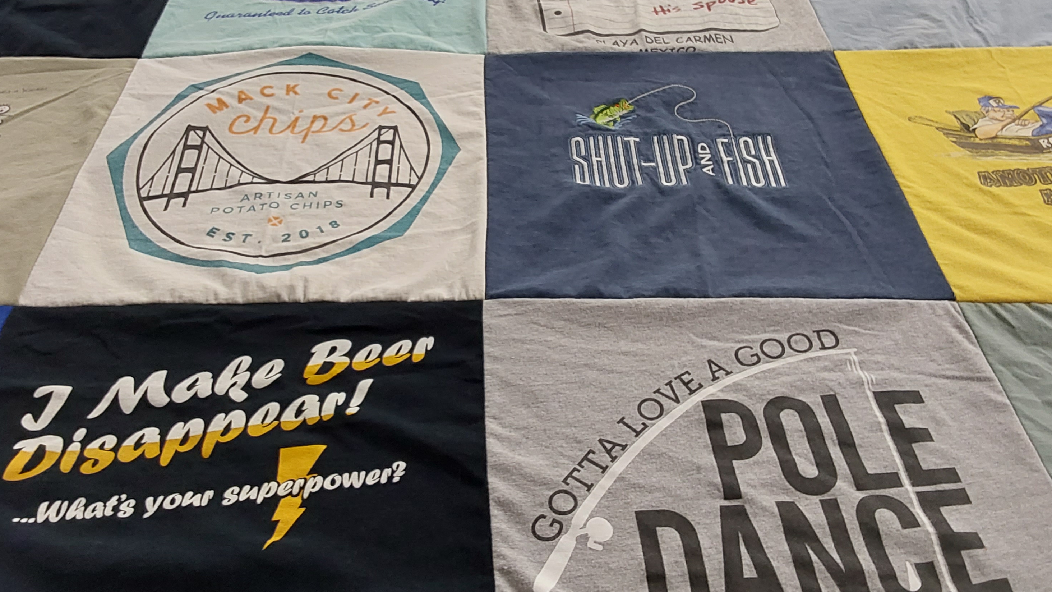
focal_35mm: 34
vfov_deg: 34.6
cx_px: 481
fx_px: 948
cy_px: 245
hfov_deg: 57.9
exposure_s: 1/60
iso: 100
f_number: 1.9
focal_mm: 2.91
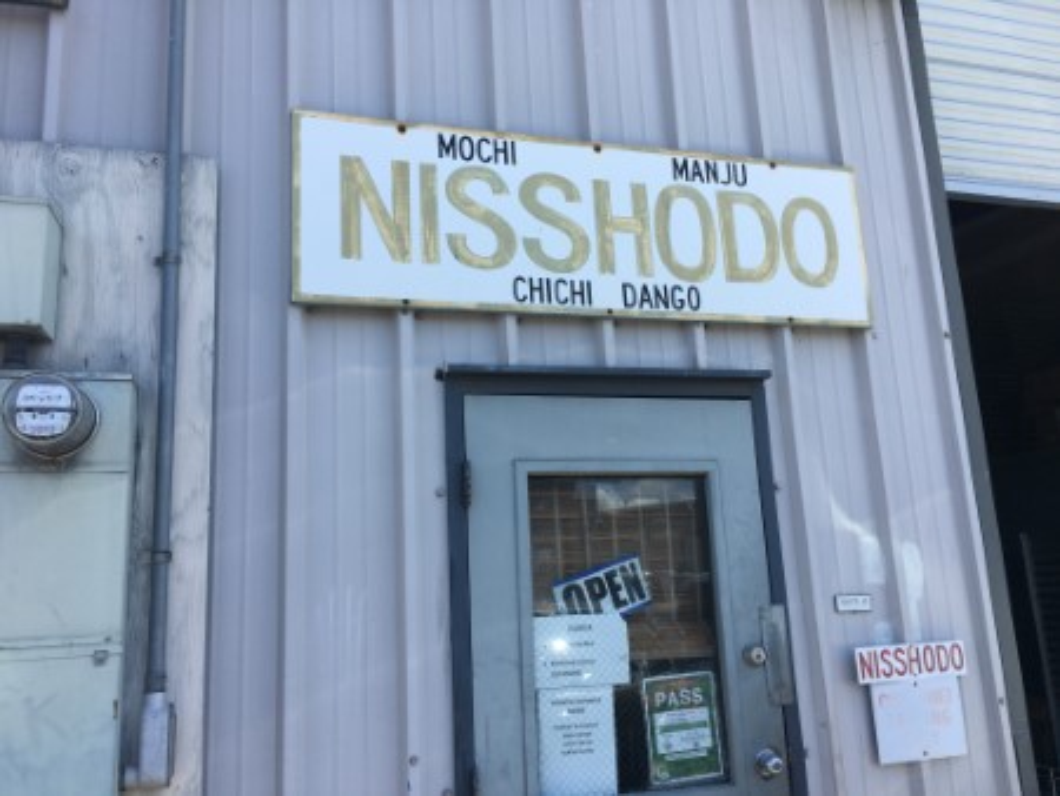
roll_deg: +0.5
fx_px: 889
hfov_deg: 61.6
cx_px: 530
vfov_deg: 48.3
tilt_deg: +9.1
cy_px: 398
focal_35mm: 29
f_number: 2.2
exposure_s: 1/732
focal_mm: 4.15
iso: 25
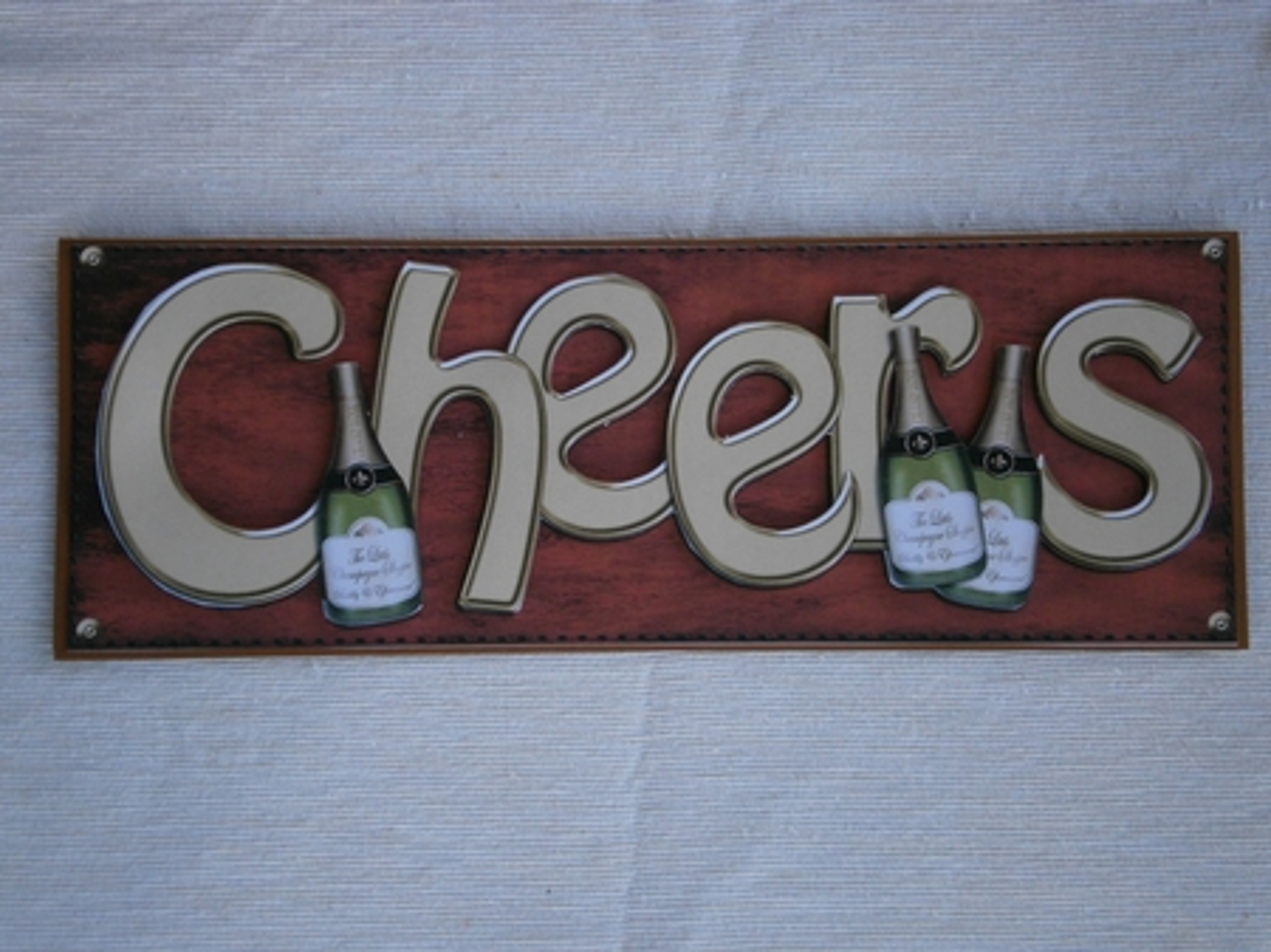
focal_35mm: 60
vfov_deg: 24.4
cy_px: 476
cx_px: 636
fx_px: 2202
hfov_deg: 32.2
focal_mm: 10.7
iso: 200
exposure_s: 1/250
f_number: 3.9
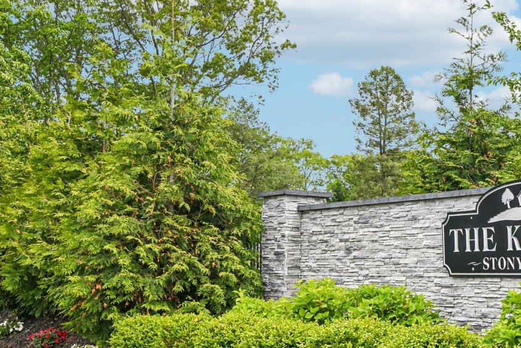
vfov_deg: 23.9
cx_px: 554
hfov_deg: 32.0
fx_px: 811
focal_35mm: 56
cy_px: 272
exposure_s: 1/320
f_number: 9
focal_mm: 23
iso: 320
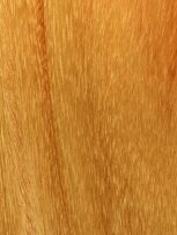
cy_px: 104
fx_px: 517
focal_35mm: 76
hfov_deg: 19.2
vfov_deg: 25.6
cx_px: 28
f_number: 1.8
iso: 16
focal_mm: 3
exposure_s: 1/128
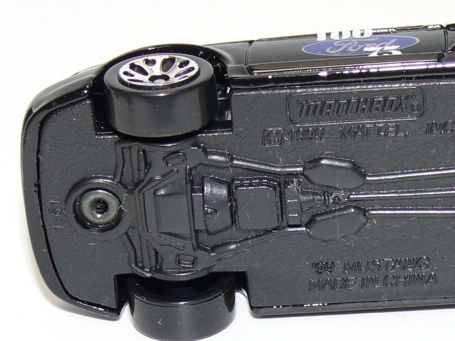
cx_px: 382
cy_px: 173
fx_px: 2393
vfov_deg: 8.2
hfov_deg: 10.8
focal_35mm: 182
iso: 100
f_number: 4
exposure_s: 1/30
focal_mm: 13.6
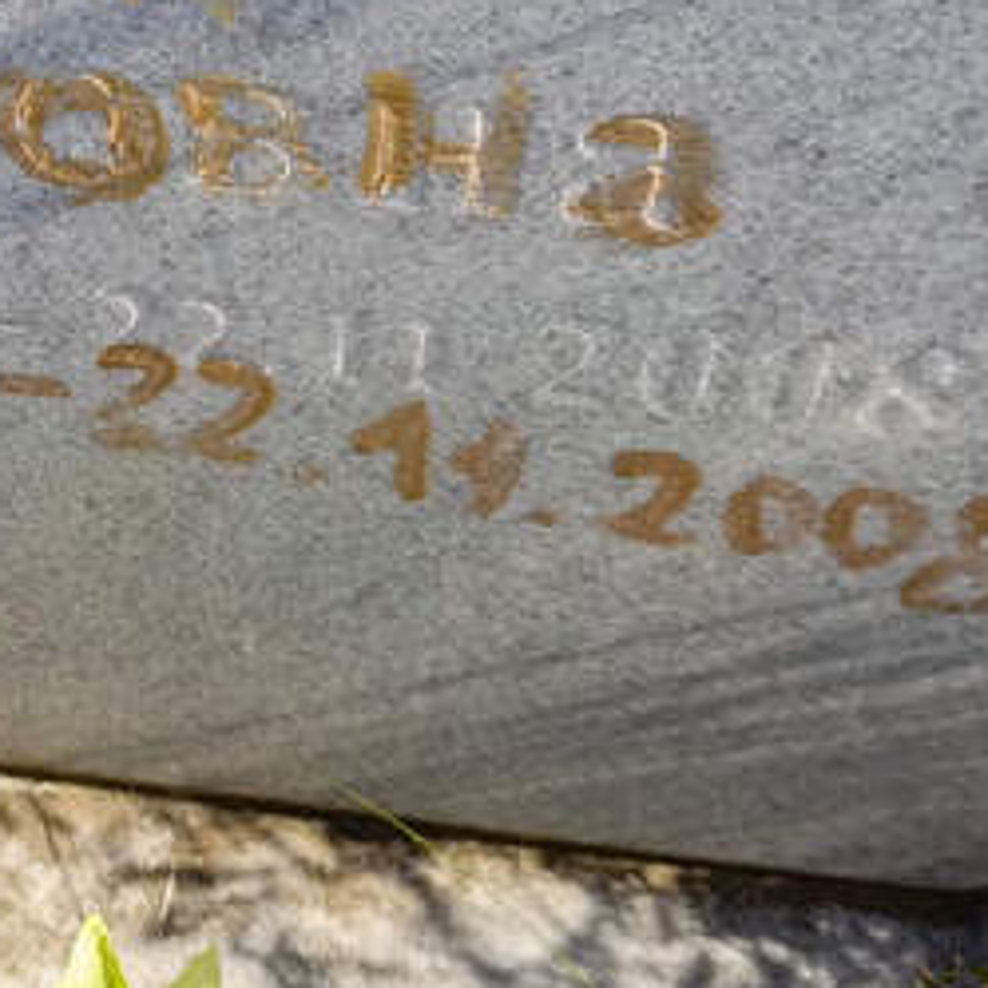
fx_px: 2293
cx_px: -20
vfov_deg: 23.8
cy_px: 159
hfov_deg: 23.2
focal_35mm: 71
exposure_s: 1/425
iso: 112
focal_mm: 4.76
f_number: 1.69
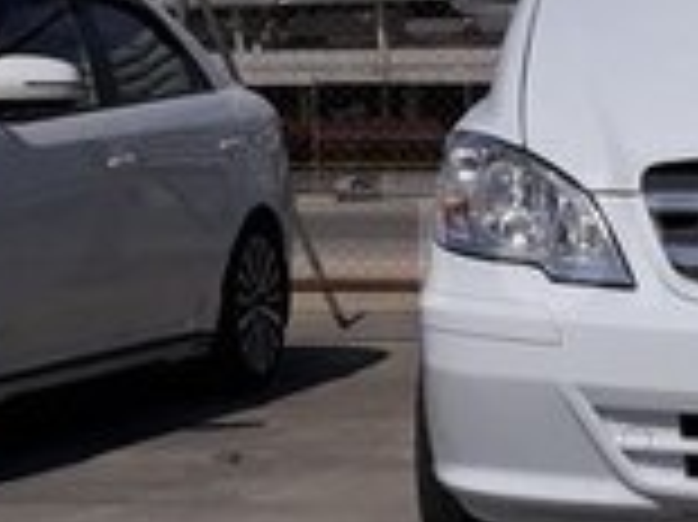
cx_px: 842
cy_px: 241
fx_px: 2317
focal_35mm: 115
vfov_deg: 12.9
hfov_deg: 16.4
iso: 40
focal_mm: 3.71
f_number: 1.7
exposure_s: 1/7042
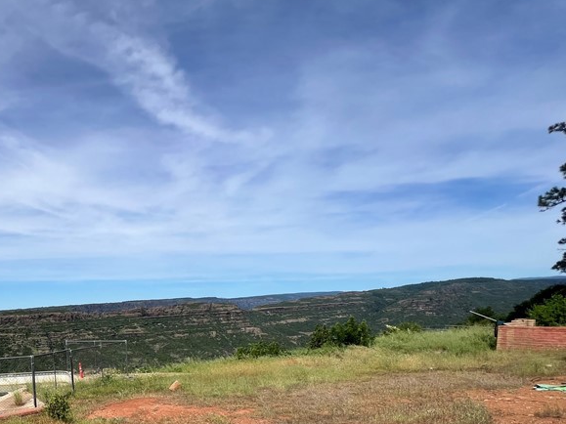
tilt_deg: -6.2
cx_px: 97
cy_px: 353
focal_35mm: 23
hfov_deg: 65.7
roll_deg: +1.2
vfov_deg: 53.9
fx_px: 376
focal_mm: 1.57
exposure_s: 1/2421
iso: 32
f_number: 1.8
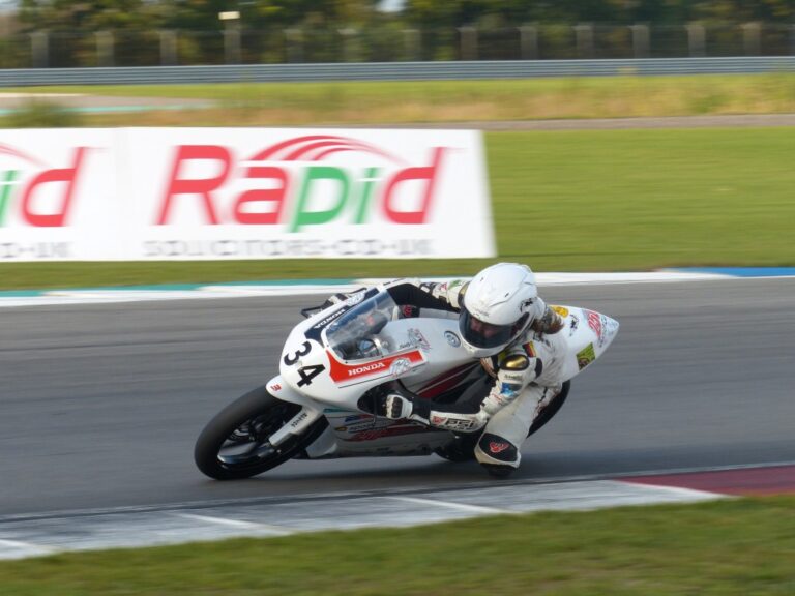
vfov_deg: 5.5
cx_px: 398
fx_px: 6155
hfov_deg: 7.4
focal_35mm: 268
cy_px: 298
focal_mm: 48.3
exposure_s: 1/320
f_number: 4
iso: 125
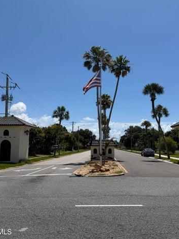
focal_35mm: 33
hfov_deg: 42.9
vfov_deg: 55.3
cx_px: 97
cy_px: 120
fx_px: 227
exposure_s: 1/9091
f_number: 1.78
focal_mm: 6.76
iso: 80
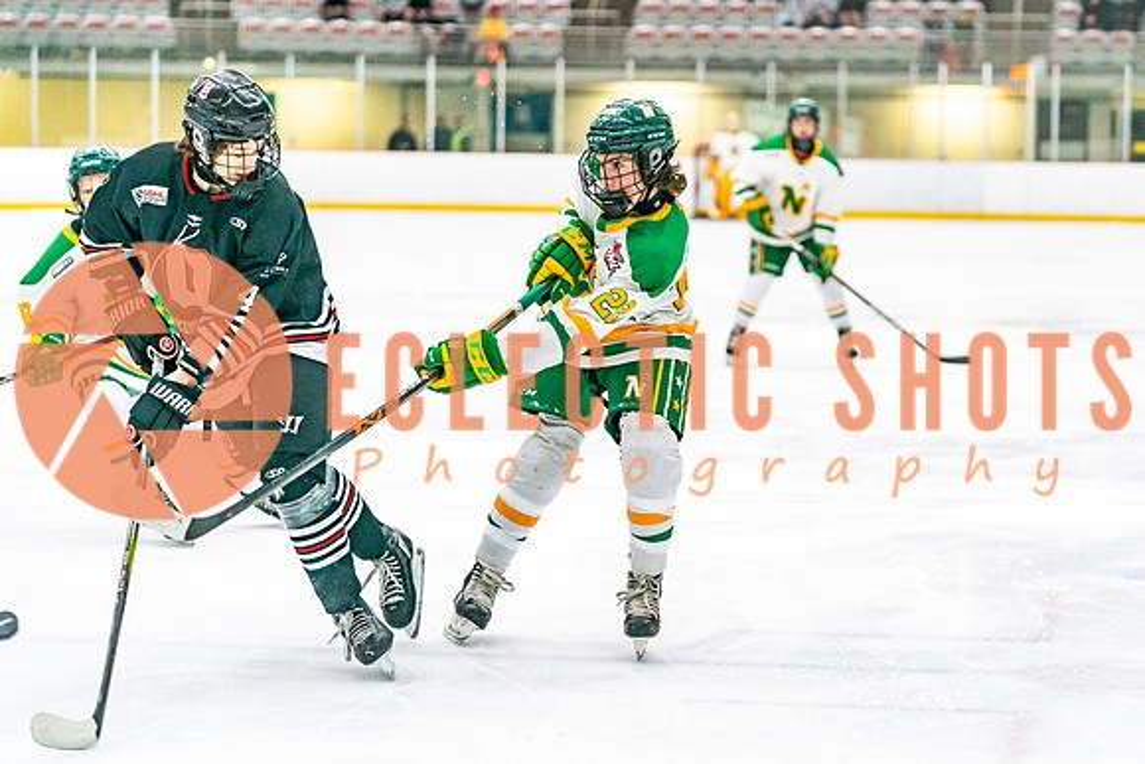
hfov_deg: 19.6
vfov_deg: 13.2
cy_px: 344
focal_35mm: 104
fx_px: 3310
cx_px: 662
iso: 3200
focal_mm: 90
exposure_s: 1/1250
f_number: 2.8
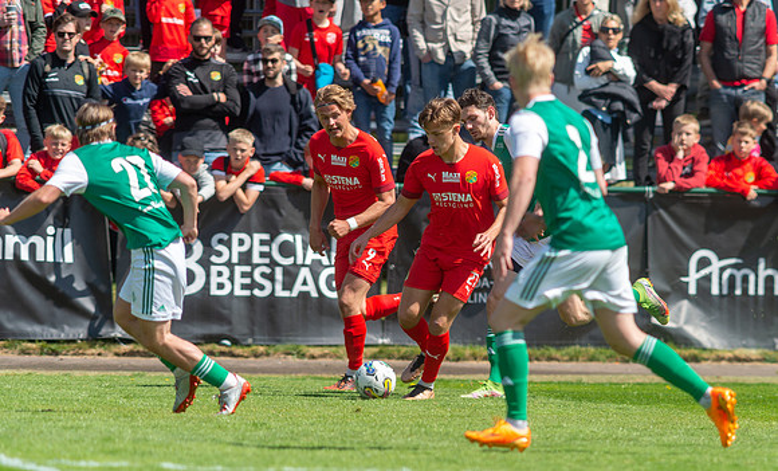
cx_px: 447
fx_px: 11225
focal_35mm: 534
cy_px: 297
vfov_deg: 2.4
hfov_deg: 4.0
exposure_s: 1/1250
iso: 160
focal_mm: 420
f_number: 4
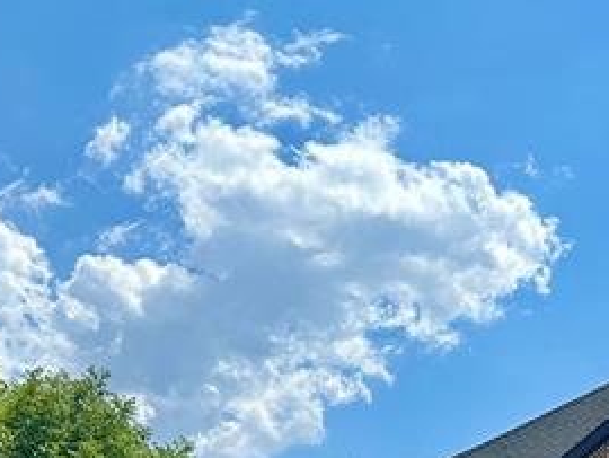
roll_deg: +0.9
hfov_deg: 20.2
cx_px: 724
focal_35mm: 91
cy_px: 537
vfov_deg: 15.7
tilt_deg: +11.7
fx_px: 1602
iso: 80
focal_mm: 6.86
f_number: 1.78
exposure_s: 1/8929
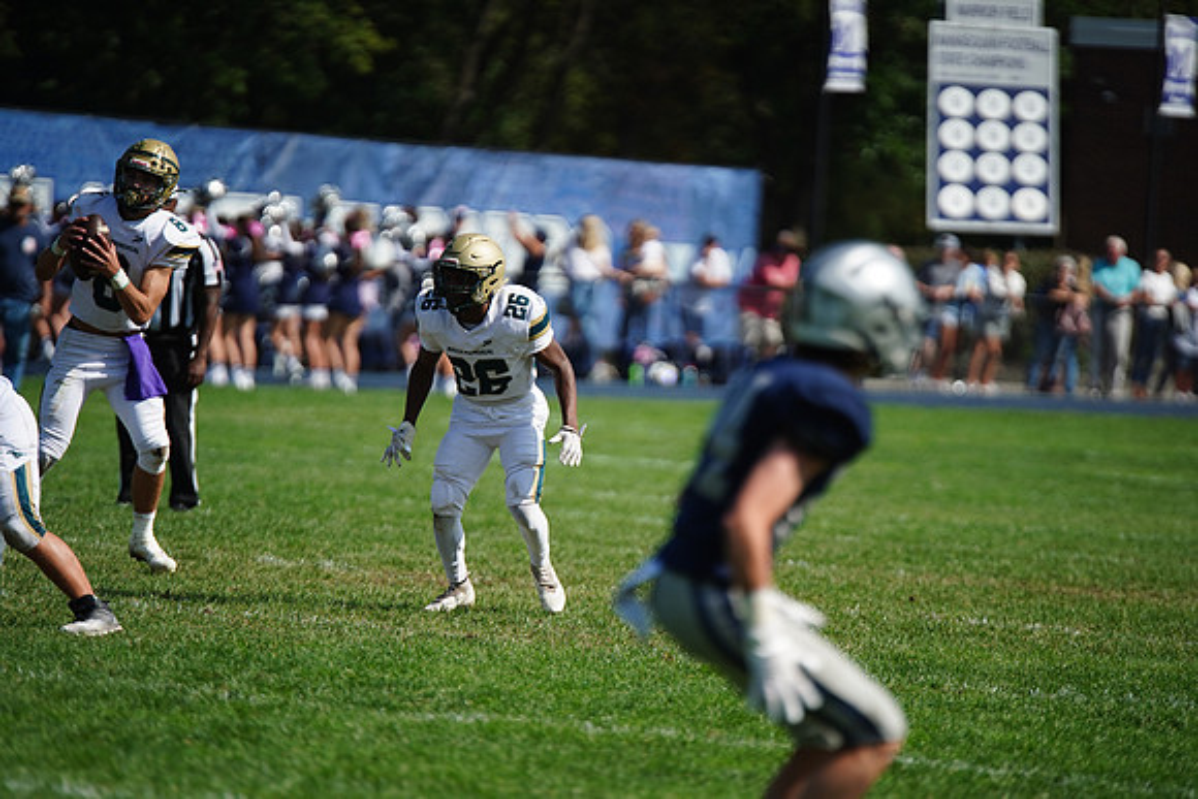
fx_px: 9985
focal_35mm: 300
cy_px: 400
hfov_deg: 6.9
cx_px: 599
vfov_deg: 4.6
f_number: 2.8
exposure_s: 1/6400
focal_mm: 300
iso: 400
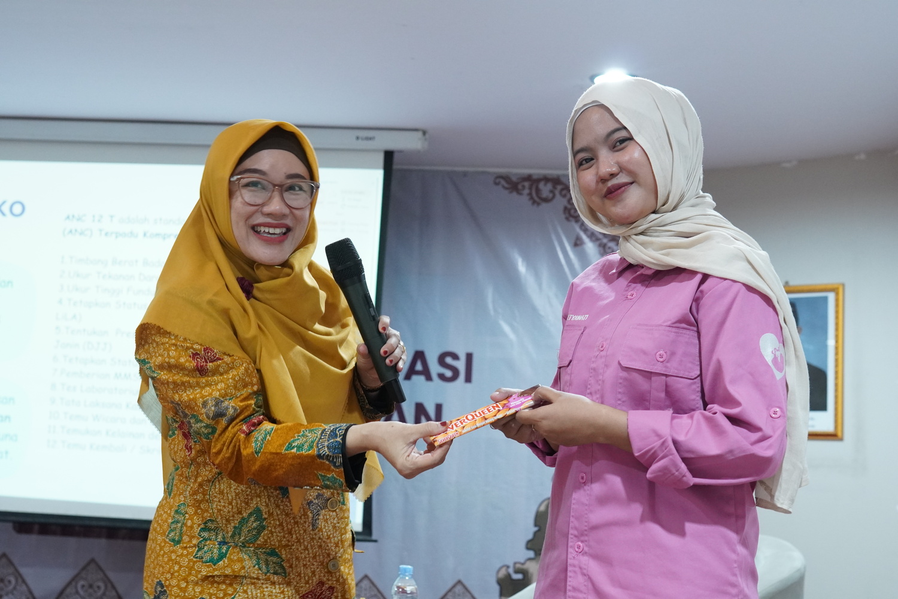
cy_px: 300
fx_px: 1309
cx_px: 449
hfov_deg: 37.9
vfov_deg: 25.8
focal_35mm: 52
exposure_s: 1/60
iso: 2500
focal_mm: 35
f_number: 4
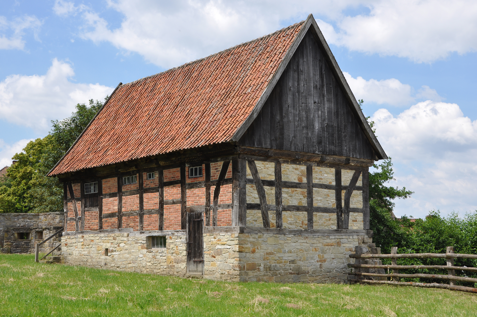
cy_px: 158
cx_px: 238
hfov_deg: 37.9
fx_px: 695
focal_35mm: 52
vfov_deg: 25.7
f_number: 9
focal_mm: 35
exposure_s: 1/320
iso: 200
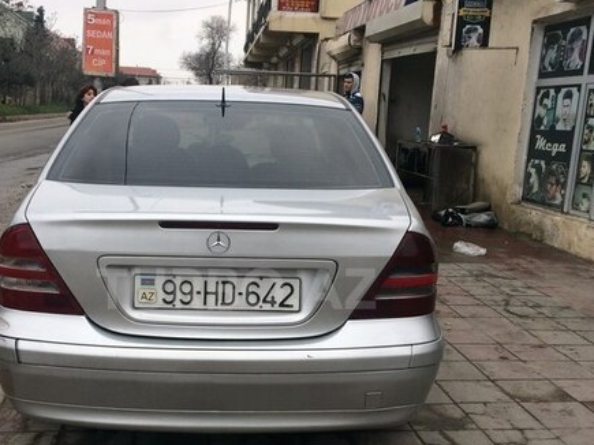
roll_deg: -1.8
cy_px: 289
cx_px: 236
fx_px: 755
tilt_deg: -13.5
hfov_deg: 42.7
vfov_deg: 32.6
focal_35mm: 44
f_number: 2.2
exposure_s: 1/277
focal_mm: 4.15
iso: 32
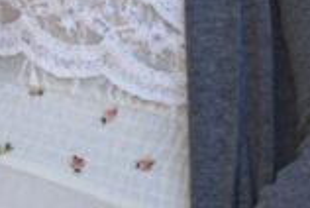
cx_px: 36
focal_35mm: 681
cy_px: 312
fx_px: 5875
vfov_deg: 2.0
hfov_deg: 3.0
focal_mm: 200
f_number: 2.8
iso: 100
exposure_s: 1/320
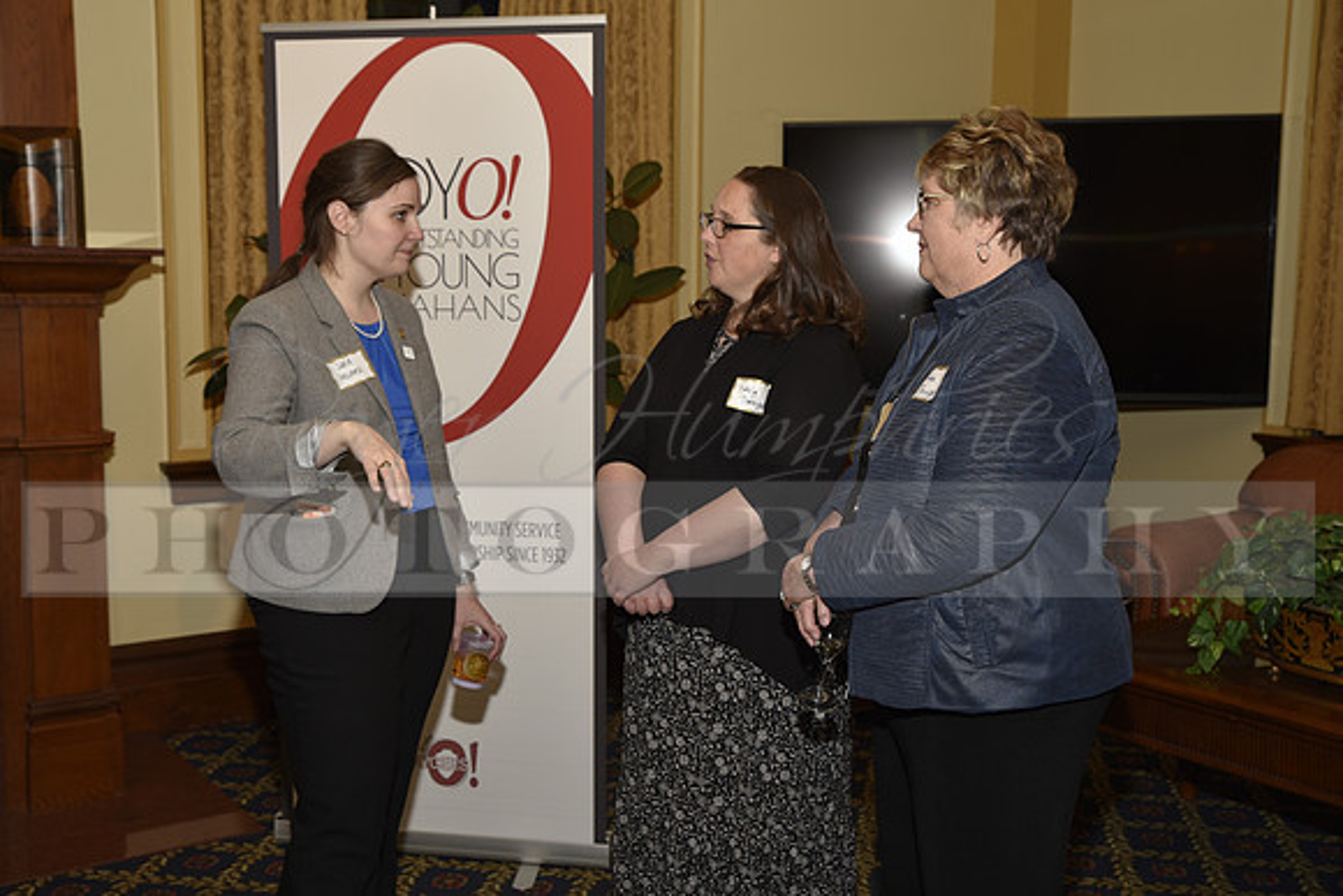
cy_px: 448
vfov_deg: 29.9
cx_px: 672
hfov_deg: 43.6
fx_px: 1679
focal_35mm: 45
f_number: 5
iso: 200
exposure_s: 1/60
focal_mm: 45
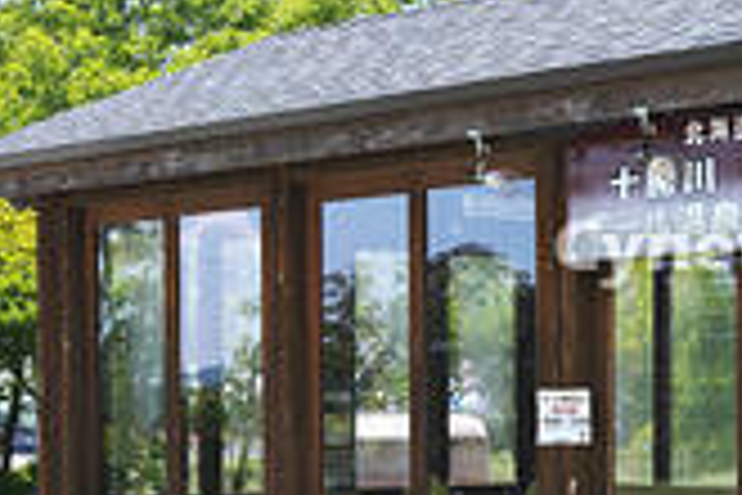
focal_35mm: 102
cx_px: 805
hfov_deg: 19.2
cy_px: 234
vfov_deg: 13.4
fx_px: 2102
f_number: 10
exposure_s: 1/40
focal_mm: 28
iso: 100
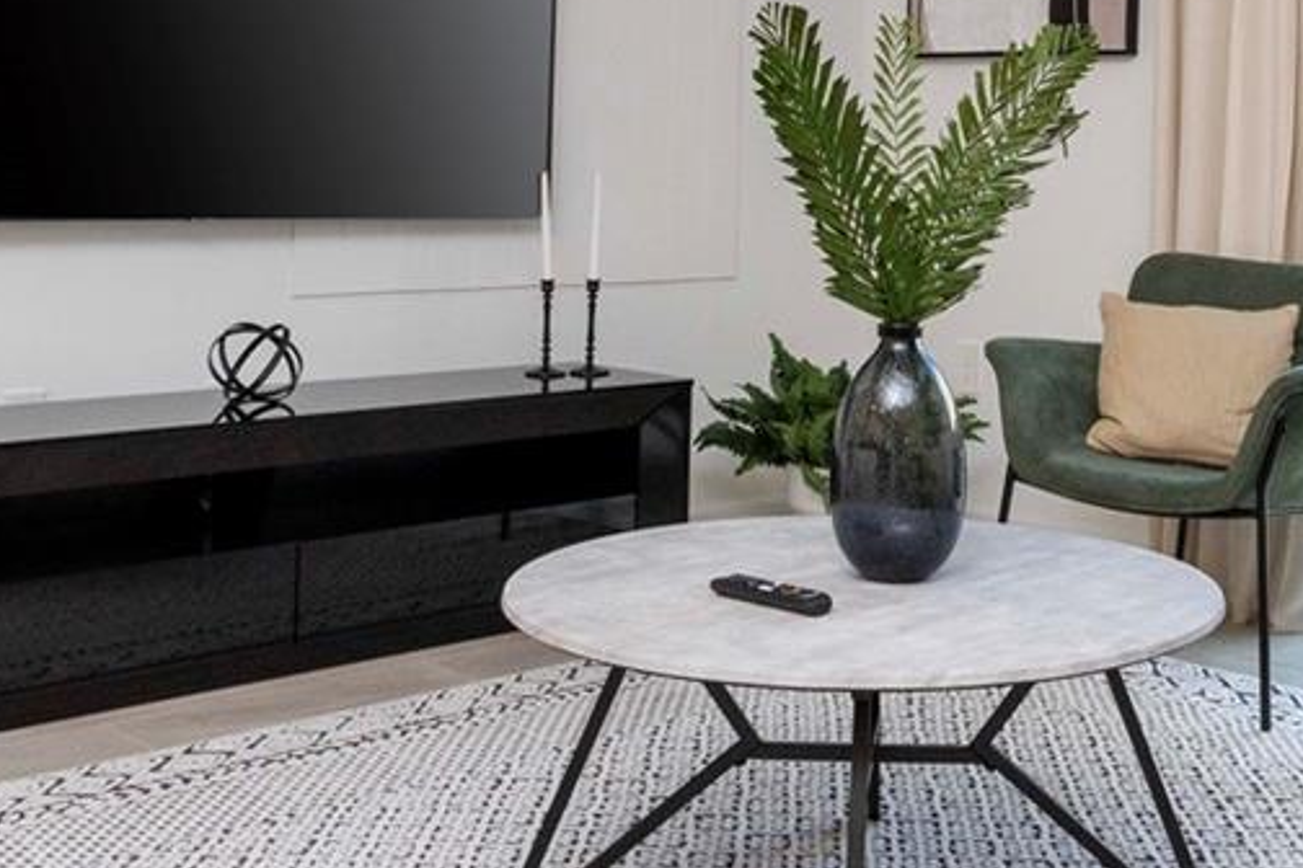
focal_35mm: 54
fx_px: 1954
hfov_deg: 36.0
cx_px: 977
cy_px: 98
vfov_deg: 24.4
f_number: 22
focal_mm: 17
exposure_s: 1/30
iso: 800
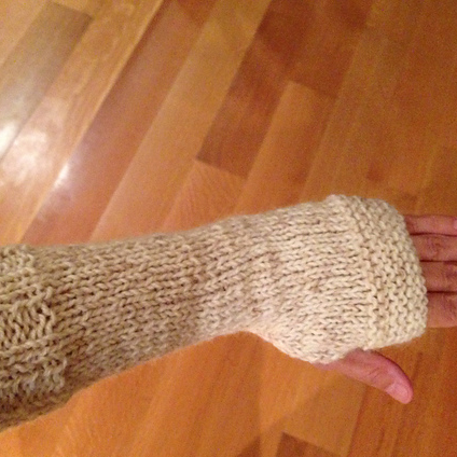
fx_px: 657
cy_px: 258
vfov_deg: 38.3
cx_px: 204
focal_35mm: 44
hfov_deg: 38.3
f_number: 2.4
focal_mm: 4.12
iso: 640
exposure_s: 1/15
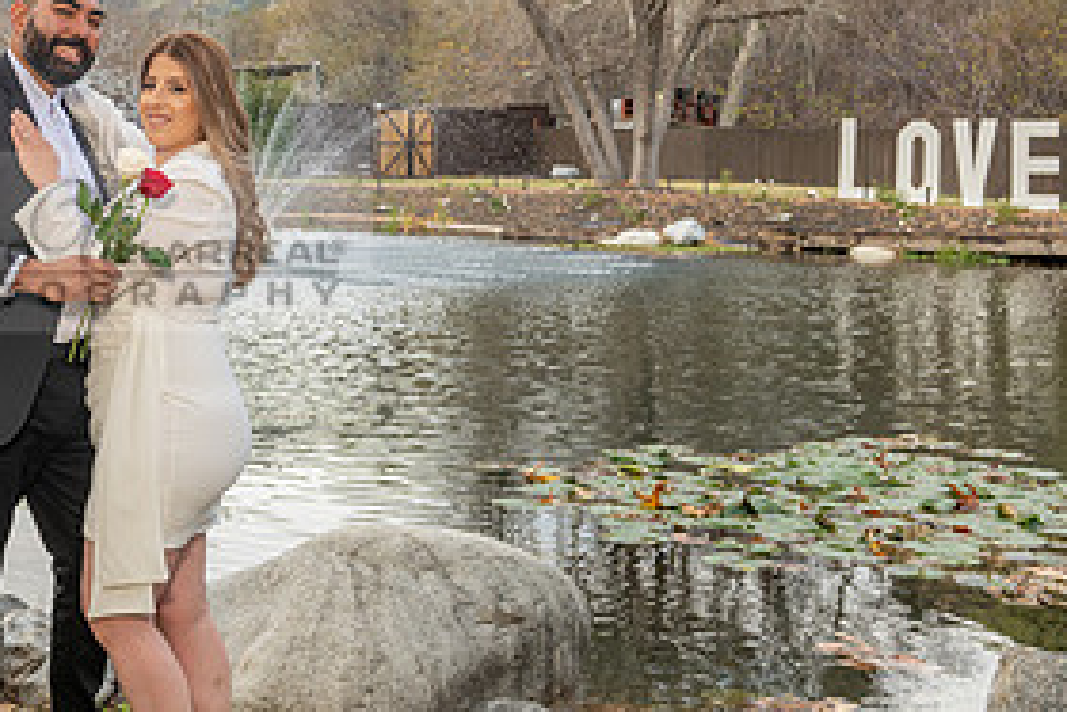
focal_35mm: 58
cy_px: 242
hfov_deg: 32.3
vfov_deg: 23.3
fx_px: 1720
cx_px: 50
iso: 200
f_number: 5.6
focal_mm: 28
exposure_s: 1/125
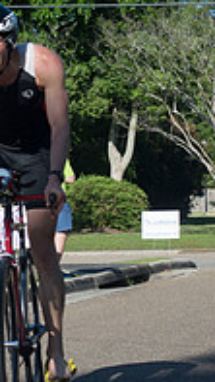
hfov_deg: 7.3
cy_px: 202
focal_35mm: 165
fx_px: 1670
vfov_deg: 13.0
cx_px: -49
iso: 400
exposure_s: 1/1600
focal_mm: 46
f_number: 6.3
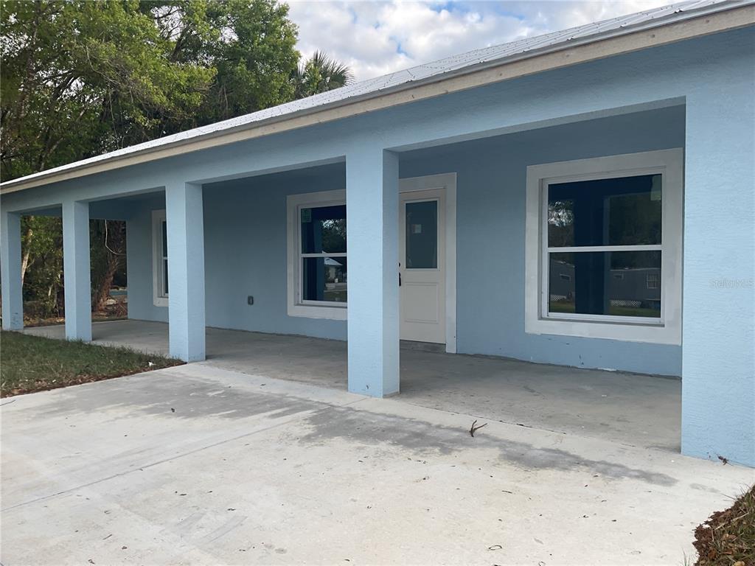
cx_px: 378
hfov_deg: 61.7
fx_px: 633
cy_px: 283
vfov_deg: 48.2
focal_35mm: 29
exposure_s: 1/202
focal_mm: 3
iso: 16
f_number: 1.8
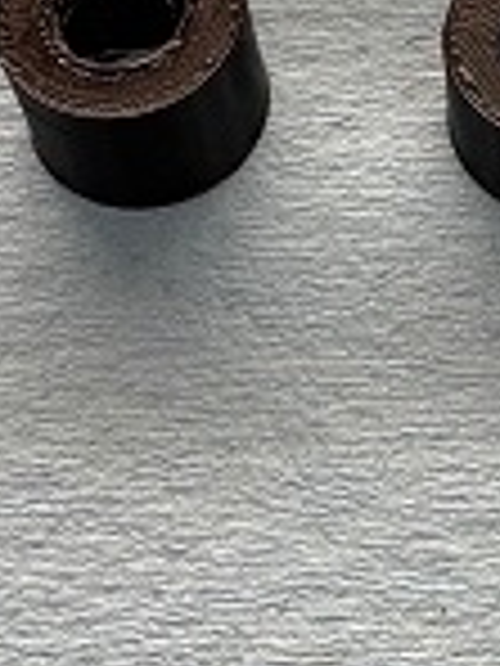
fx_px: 2253
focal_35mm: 117
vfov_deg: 16.7
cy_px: 144
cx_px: 444
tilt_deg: -60.0
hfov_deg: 12.6
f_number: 1.8
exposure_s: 1/120
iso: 50
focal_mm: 4.25
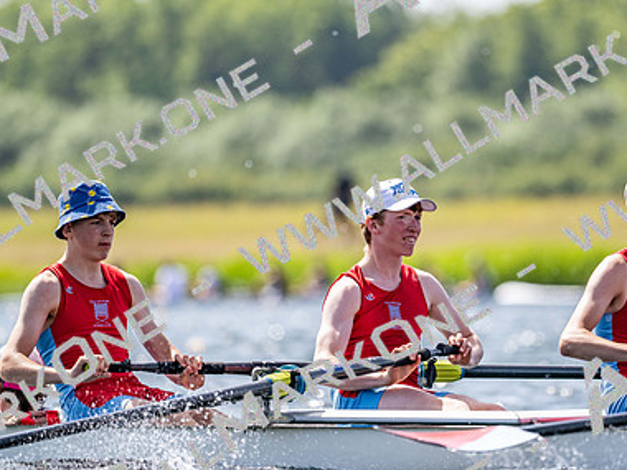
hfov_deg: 3.4
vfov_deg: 2.5
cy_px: 280
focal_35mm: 587
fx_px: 10632
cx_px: 442
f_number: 4.5
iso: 280
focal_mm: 400
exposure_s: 1/2500
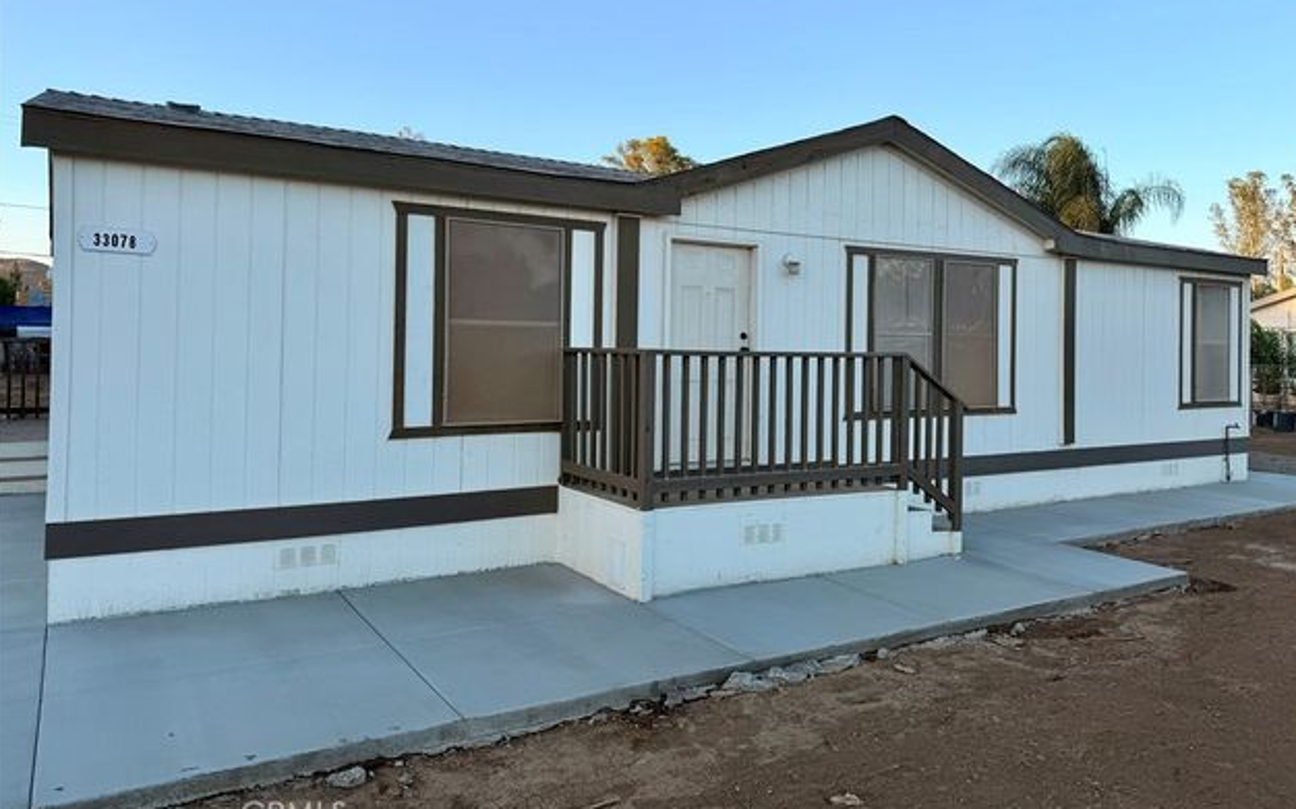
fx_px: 918
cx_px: 656
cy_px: 335
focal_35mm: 26
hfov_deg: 70.4
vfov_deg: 47.4
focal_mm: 6.76
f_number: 1.78
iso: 80
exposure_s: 1/1174
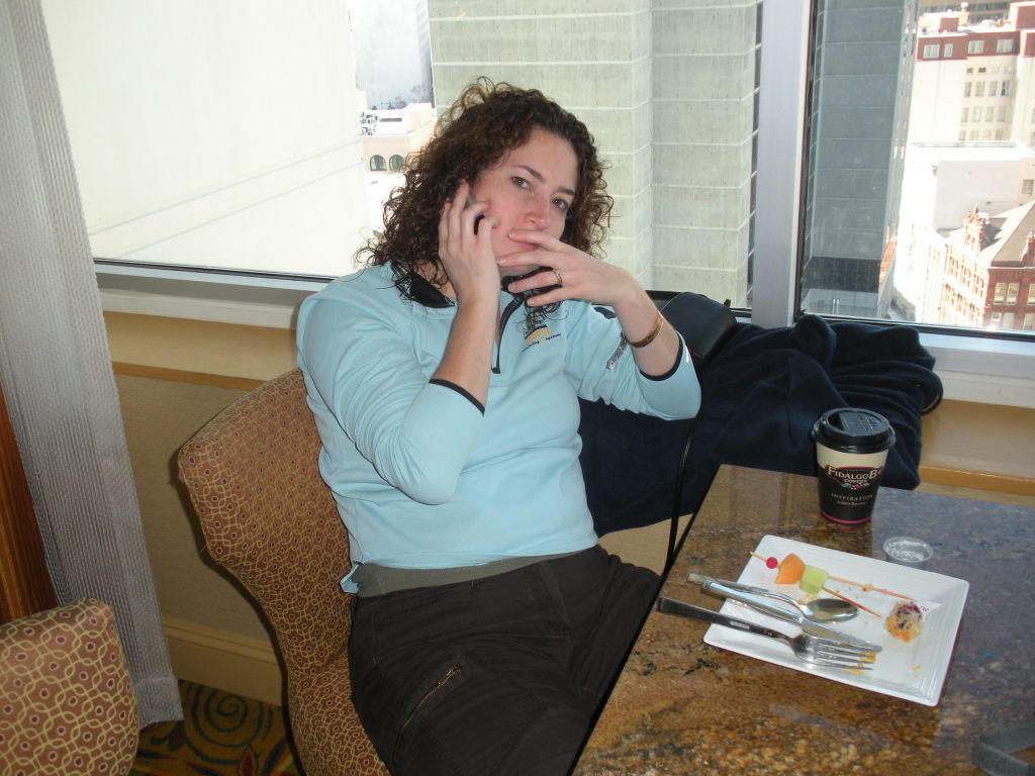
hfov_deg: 51.4
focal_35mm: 36
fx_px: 1076
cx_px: 518
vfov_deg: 39.7
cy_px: 388
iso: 88
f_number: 3.5
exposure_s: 1/72.4
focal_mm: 6.3
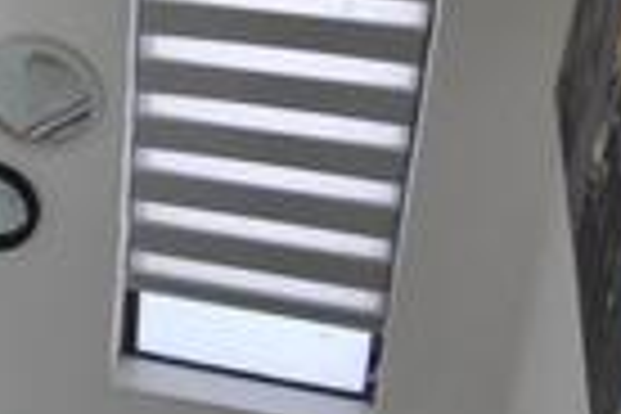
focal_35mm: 87
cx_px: -184
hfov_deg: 21.2
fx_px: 1501
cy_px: 29
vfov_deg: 15.5
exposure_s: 1/50
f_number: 3.5
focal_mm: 10
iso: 200
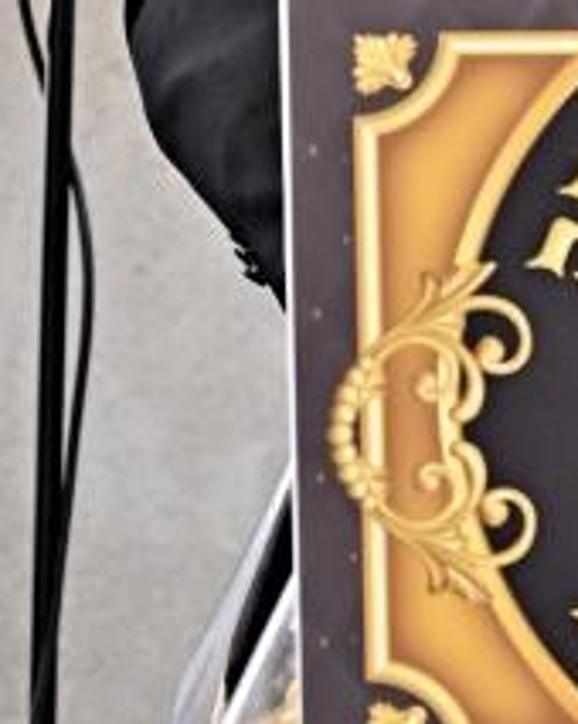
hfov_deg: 3.7
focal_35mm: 411
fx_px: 8801
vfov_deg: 4.7
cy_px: 27
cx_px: 960
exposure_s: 1/250
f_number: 4
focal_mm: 91
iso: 500
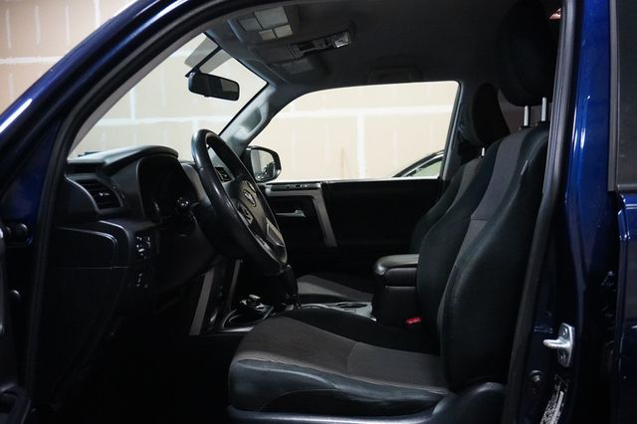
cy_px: 212
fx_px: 584
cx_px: 318
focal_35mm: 33
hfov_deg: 57.2
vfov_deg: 39.9
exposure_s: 1/125
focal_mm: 22
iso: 6400
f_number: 4
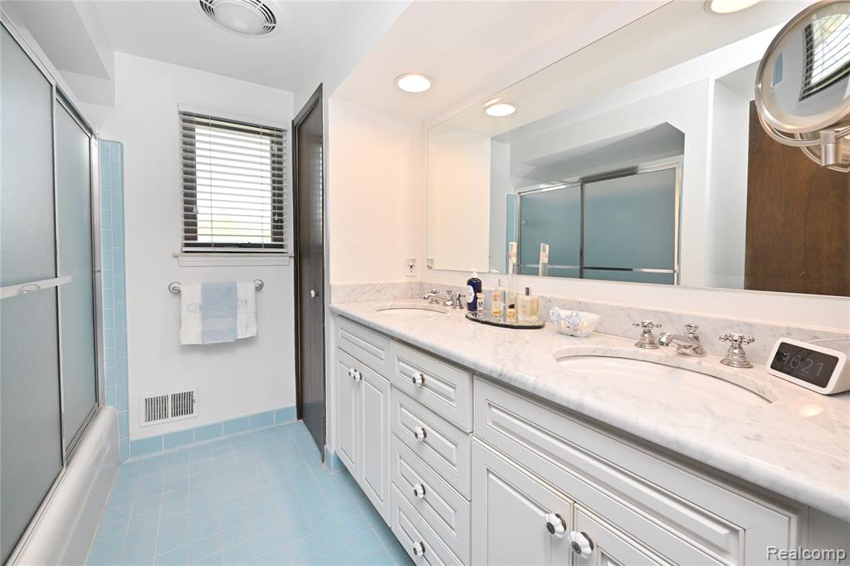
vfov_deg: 81.2
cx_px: 425
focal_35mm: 14
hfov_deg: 104.3
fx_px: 330
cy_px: 283
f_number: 9
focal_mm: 14
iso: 640
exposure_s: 1/60
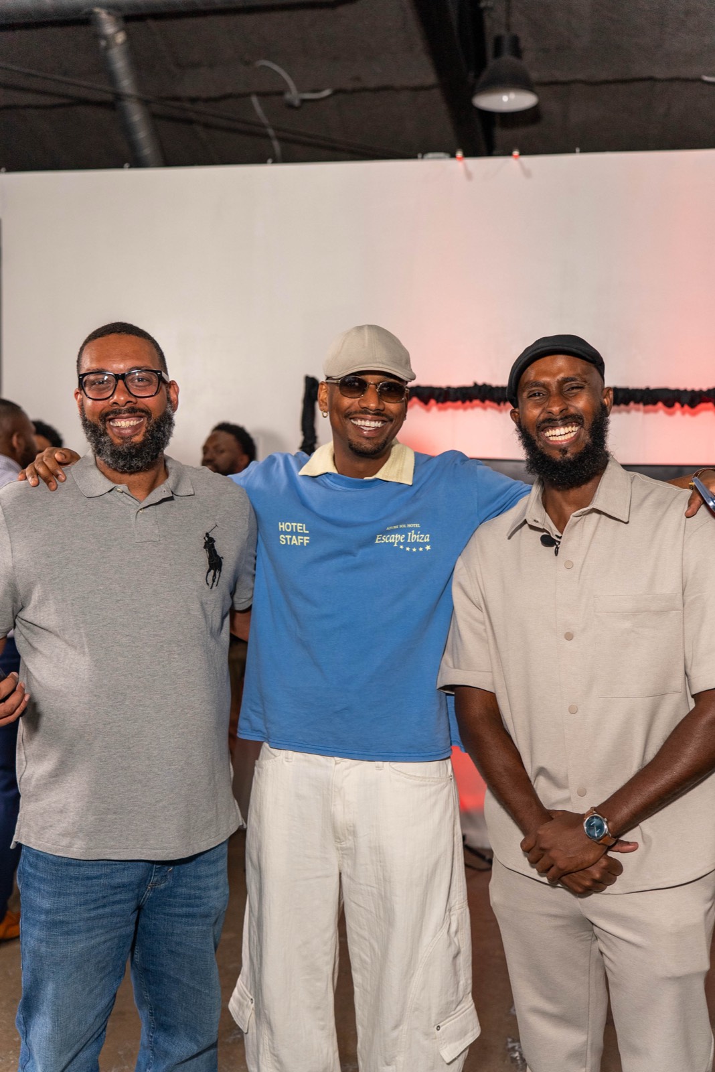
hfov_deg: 37.9
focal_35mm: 35
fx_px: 1042
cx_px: 358
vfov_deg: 54.4
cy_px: 536
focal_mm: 35
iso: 1000
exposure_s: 1/200
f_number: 2.8
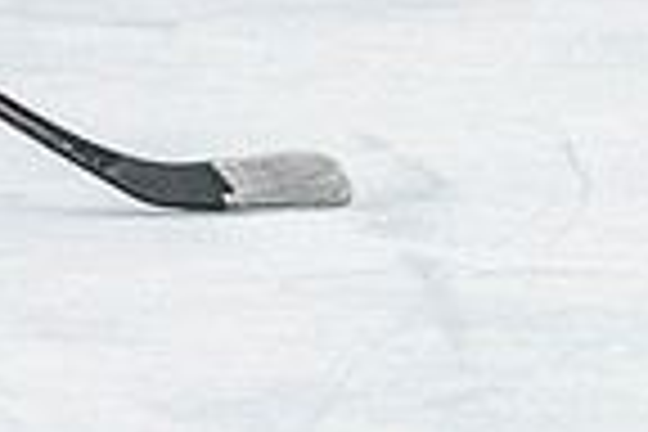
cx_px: -698
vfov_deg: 1.7
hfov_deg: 2.6
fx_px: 14435
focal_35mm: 802
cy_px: -434
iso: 1800
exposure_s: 1/640
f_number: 2.8
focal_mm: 155
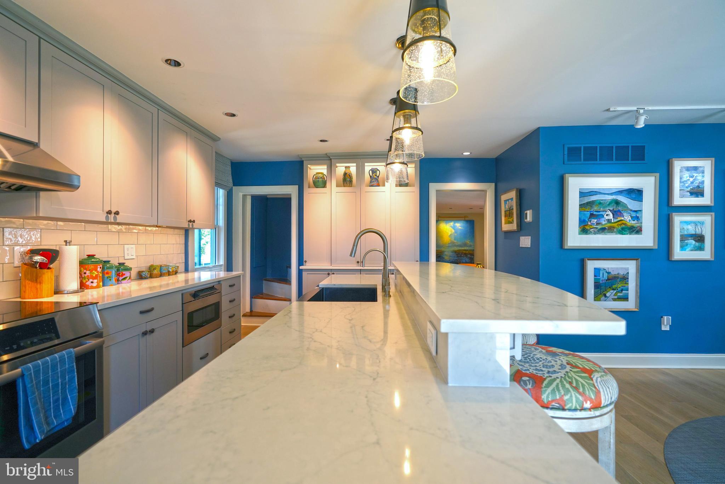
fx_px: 322
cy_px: 242
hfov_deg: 96.7
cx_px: 362
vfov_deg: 73.8
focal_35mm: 16
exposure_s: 1/160
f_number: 4
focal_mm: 16
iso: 500
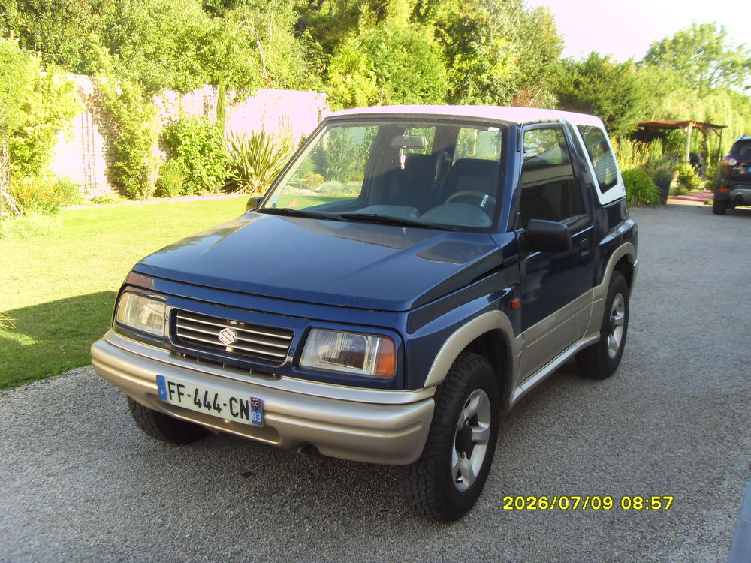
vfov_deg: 36.8
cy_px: 282
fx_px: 846
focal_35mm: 39
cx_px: 376
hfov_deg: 47.9
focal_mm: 6.6
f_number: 3.5
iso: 100
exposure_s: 1/90
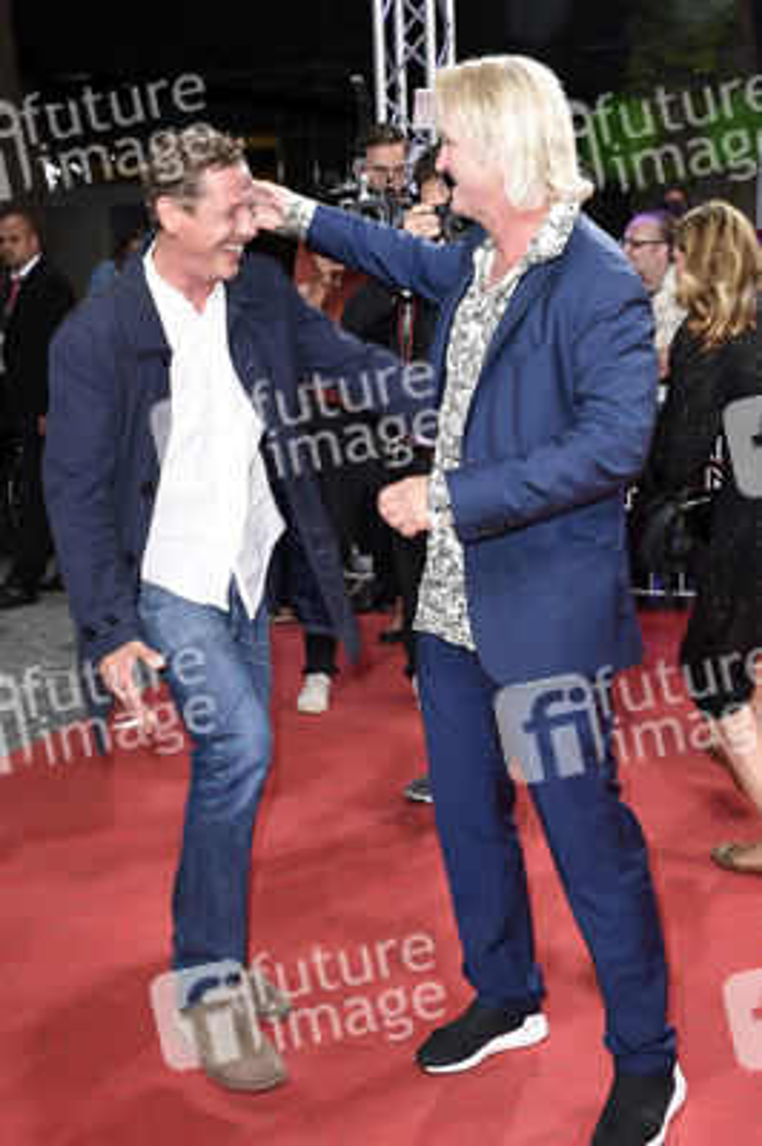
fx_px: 1527
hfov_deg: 28.0
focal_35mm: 48
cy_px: 573
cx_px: 381
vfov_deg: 41.1
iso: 500
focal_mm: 32
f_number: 6.3
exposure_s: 1/160
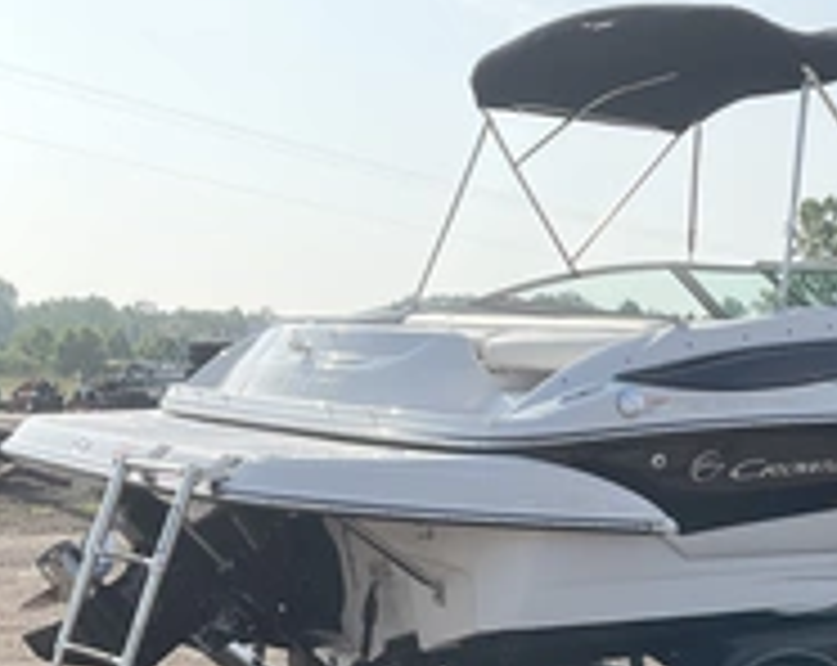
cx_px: 644
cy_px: 423
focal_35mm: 61
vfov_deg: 24.8
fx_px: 1508
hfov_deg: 30.4
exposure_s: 1/3534
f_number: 1.8
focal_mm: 3
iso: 25
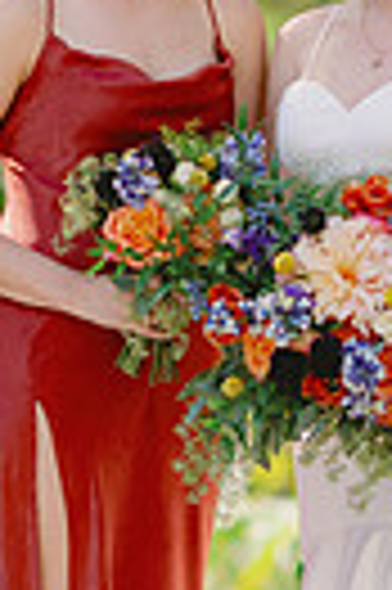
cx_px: 412
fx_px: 4798
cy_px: 369
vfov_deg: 7.0
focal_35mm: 293
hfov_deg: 4.7
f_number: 2.2
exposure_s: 1/640
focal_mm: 85
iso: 100
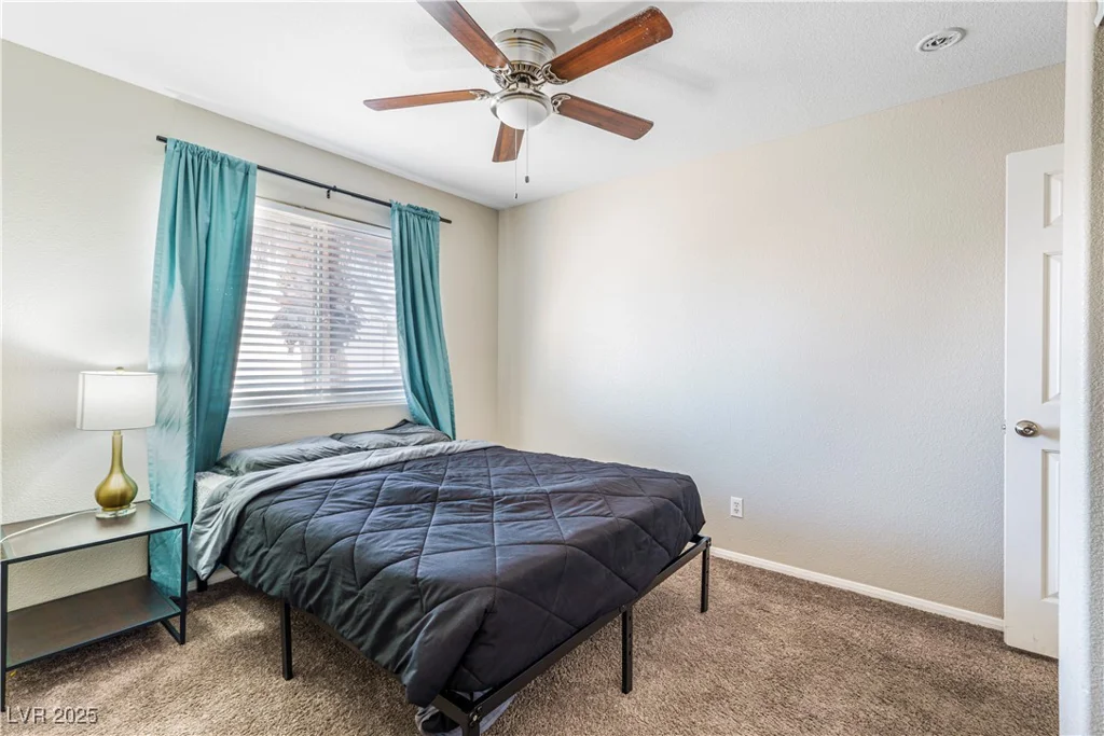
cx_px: 552
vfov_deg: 73.8
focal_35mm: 16
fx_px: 491
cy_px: 368
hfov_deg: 96.7
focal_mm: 16
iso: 80
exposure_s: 1/6
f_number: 7.1
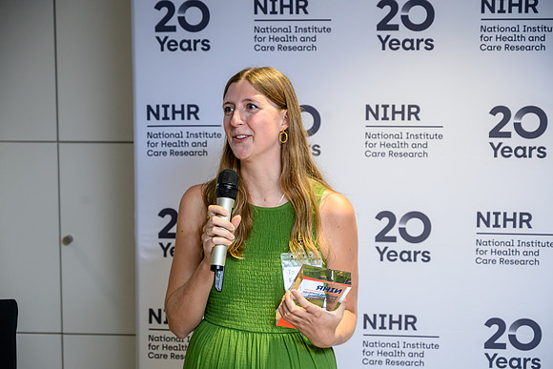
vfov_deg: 19.2
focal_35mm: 71
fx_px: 1091
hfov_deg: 28.4
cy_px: 184
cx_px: 276
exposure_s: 1/200
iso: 2000
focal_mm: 70
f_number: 4.5
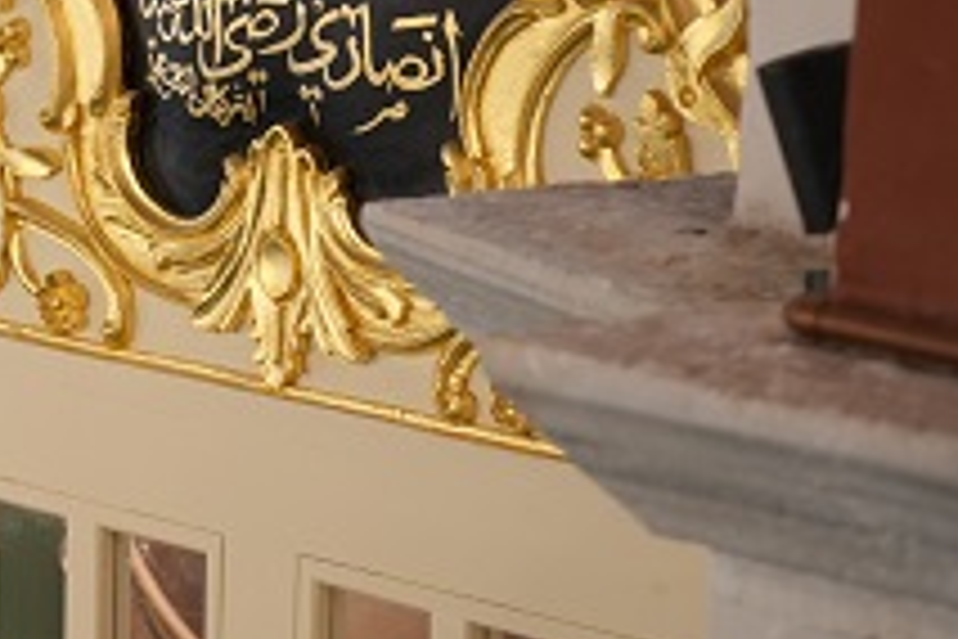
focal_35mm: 197
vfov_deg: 6.9
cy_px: -198
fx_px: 5242
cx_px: -283
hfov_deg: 10.2
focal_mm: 70
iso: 500
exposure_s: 1/50
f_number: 4
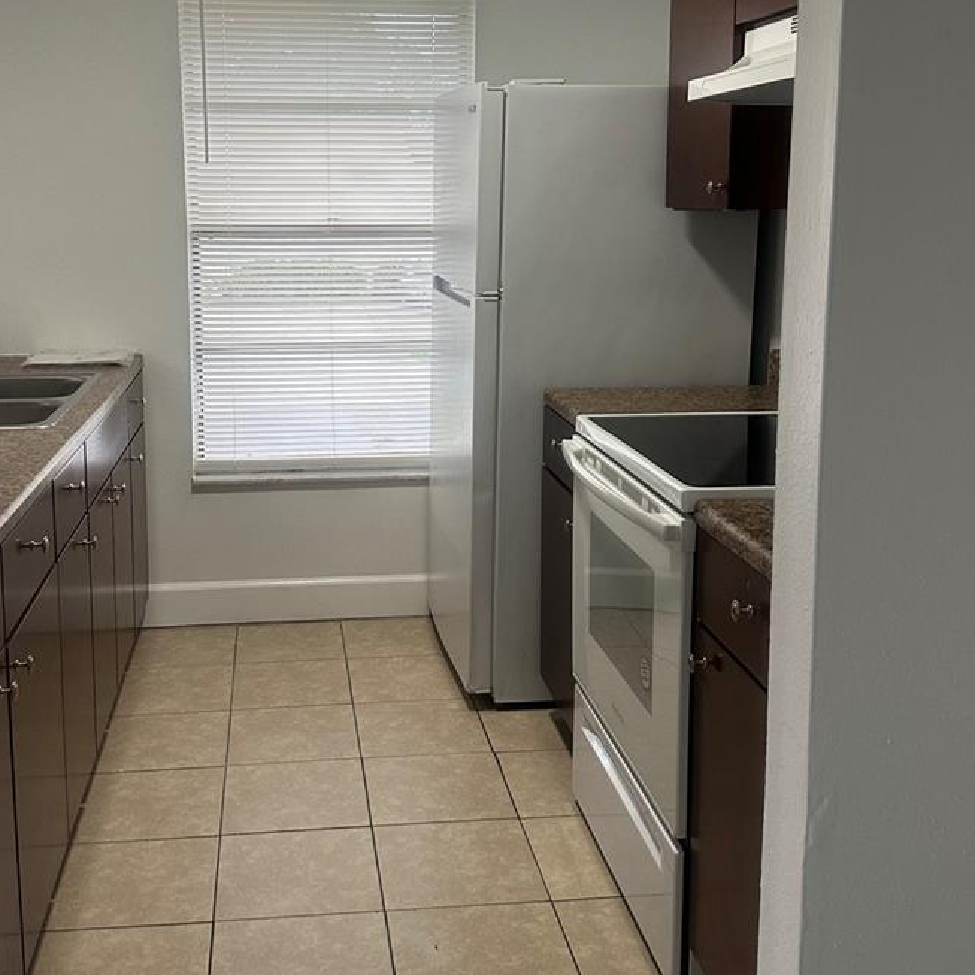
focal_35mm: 39
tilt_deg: -9.1
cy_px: 385
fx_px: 1243
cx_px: 417
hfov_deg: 42.7
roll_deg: -1.1
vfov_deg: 42.6
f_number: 1.78
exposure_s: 1/120
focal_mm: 6.86
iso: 200
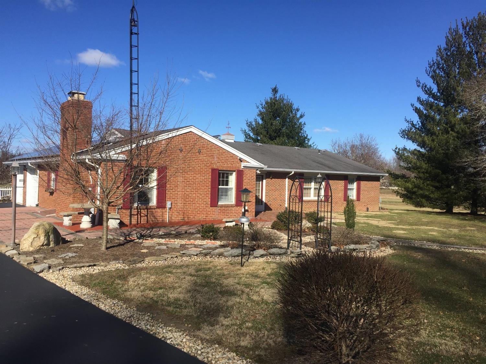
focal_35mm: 29
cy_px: 182
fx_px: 407
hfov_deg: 61.7
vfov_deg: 48.2
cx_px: 243
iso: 32
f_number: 2.2
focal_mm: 4.15
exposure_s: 1/2083
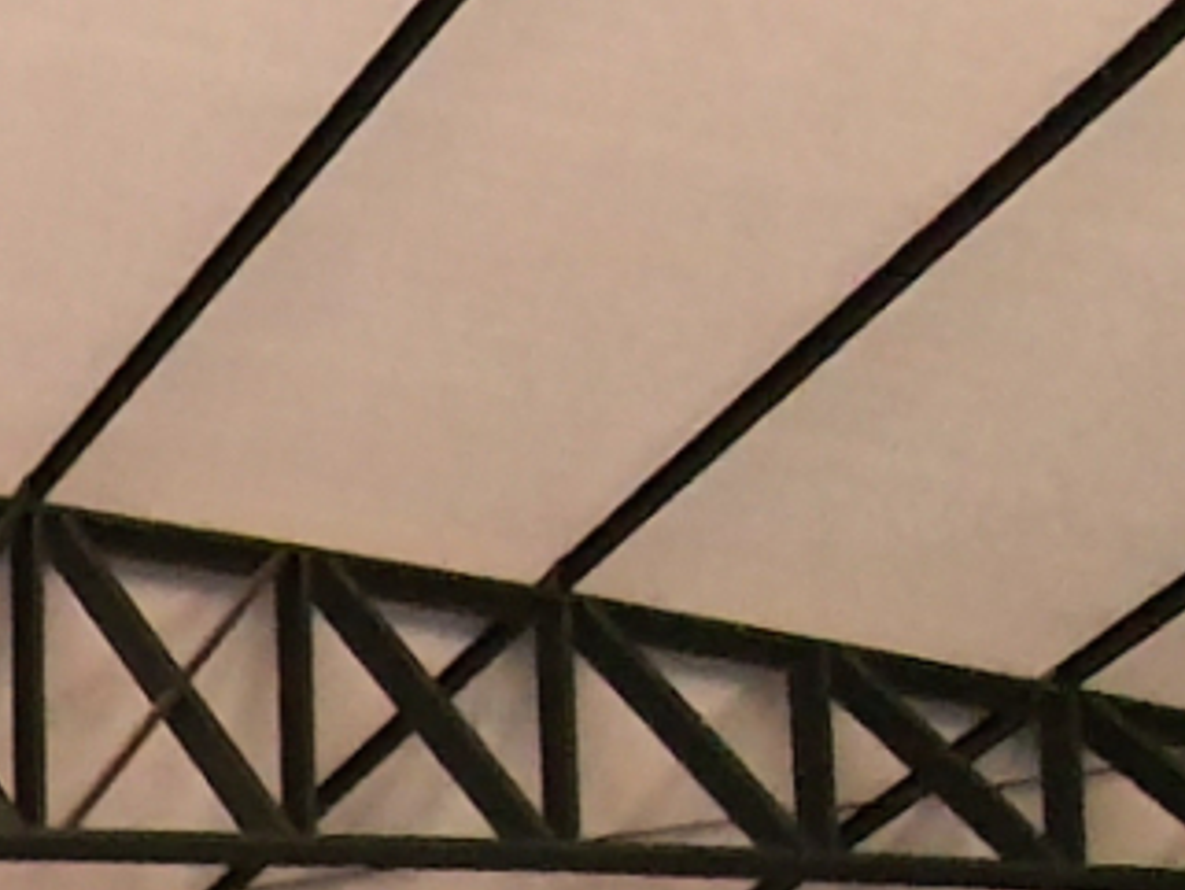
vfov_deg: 10.8
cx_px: -1831
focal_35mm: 83
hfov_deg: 13.9
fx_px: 2842
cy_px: 2759
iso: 400
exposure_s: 1/50
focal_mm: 1.8
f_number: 2.2
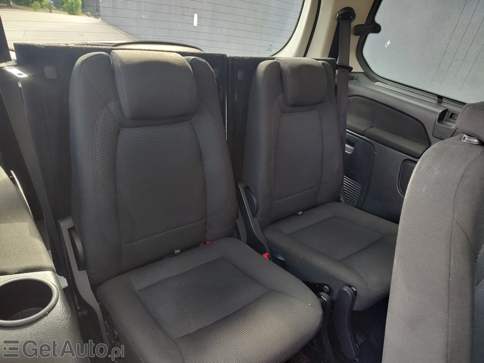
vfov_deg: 58.9
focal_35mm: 23
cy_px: 182
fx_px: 322
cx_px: 242
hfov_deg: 73.9
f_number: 1.8
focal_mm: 5.56
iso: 255
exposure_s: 1/50
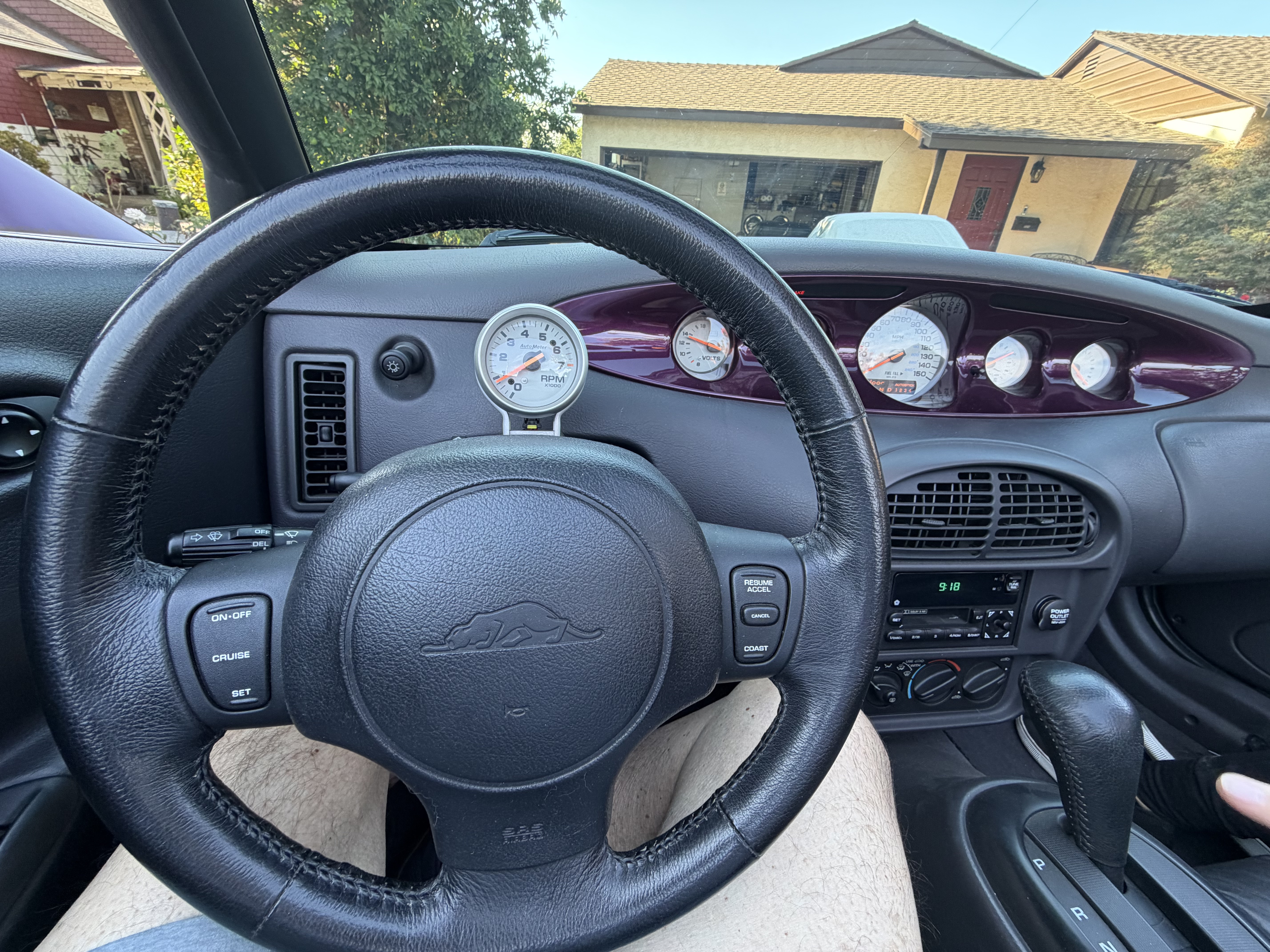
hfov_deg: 102.1
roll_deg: -1.9
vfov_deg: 85.7
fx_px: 514
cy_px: 476
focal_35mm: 14
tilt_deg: -28.1
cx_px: 635
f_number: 2.2
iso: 160
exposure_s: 1/121
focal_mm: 2.22
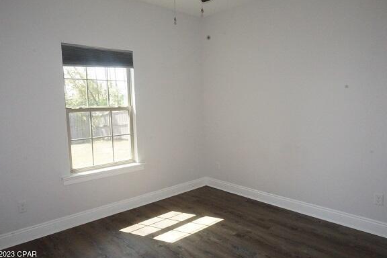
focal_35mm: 25
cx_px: 191
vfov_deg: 51.3
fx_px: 269
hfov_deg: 71.5
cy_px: 132
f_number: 16
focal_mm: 16
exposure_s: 1/160
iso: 6400
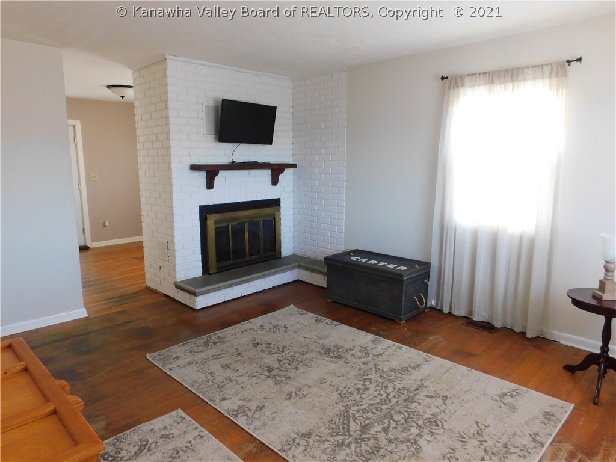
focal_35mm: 23
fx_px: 409
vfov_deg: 58.9
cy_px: 231
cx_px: 308
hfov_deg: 73.9
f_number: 3
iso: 280
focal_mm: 4
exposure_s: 1/30
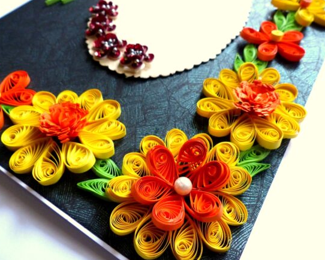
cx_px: 171
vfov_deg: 53.2
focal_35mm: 27
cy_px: 129
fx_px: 260
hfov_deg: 64.0
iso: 400
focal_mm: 4.5
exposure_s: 1/50
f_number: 2.8
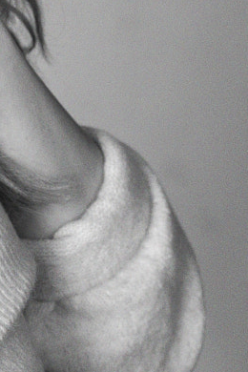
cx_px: -188
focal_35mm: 205
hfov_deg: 6.6
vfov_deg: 10.0
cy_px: 28
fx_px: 2118
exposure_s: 1/160
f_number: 5.6
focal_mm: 50
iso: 100
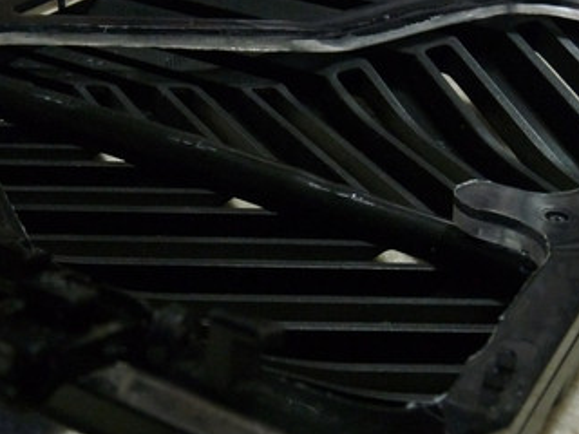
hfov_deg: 30.0
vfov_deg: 22.9
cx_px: 185
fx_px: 1070
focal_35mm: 64
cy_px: 206
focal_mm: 5.8
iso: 400
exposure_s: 1/6
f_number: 3.2
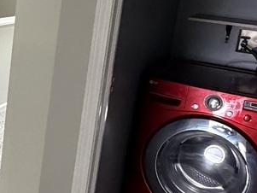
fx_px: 498
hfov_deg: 24.9
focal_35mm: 67
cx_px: -83
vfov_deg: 21.8
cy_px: 50
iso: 800
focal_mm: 2.22
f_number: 2.2
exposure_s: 1/60
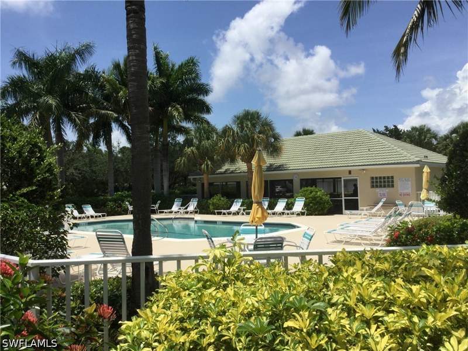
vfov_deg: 45.4
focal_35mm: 31
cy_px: 176
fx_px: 419
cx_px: 234
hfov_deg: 58.4
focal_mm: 3.3
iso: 25
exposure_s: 1/2092
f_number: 2.4
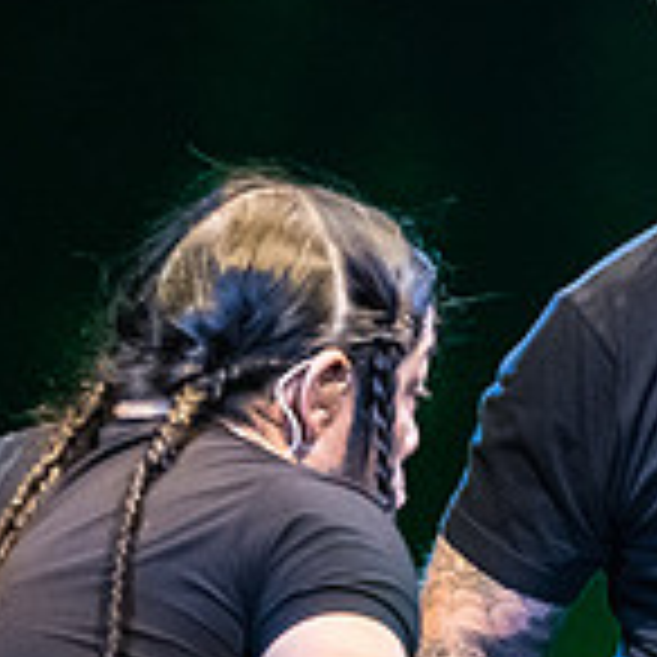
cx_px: 1138
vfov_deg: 0.8
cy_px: 505
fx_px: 48722
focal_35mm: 2269
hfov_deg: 0.8
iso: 3200
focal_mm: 400
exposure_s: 1/1600
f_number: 2.8
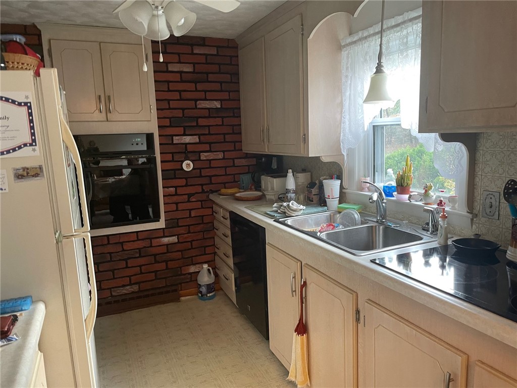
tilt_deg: -8.5
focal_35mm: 26
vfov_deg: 53.1
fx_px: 388
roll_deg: -0.6
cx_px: 258
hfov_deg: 67.3
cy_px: 194
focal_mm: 4.2
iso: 160
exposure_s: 1/60
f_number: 1.6
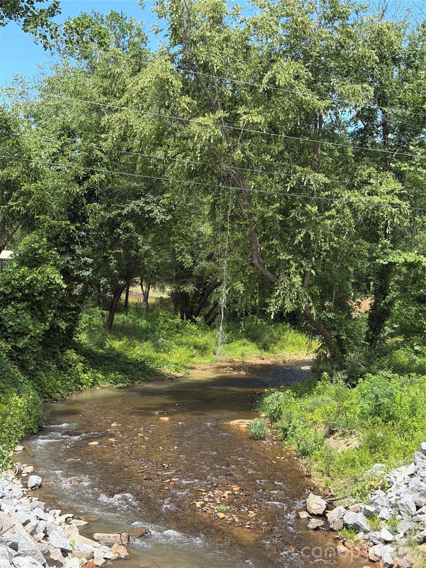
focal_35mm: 48
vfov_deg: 39.7
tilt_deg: -0.7
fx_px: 788
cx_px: 213
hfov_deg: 30.3
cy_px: 284
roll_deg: -2.9
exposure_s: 1/1543
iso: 100
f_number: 1.78
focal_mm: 6.76
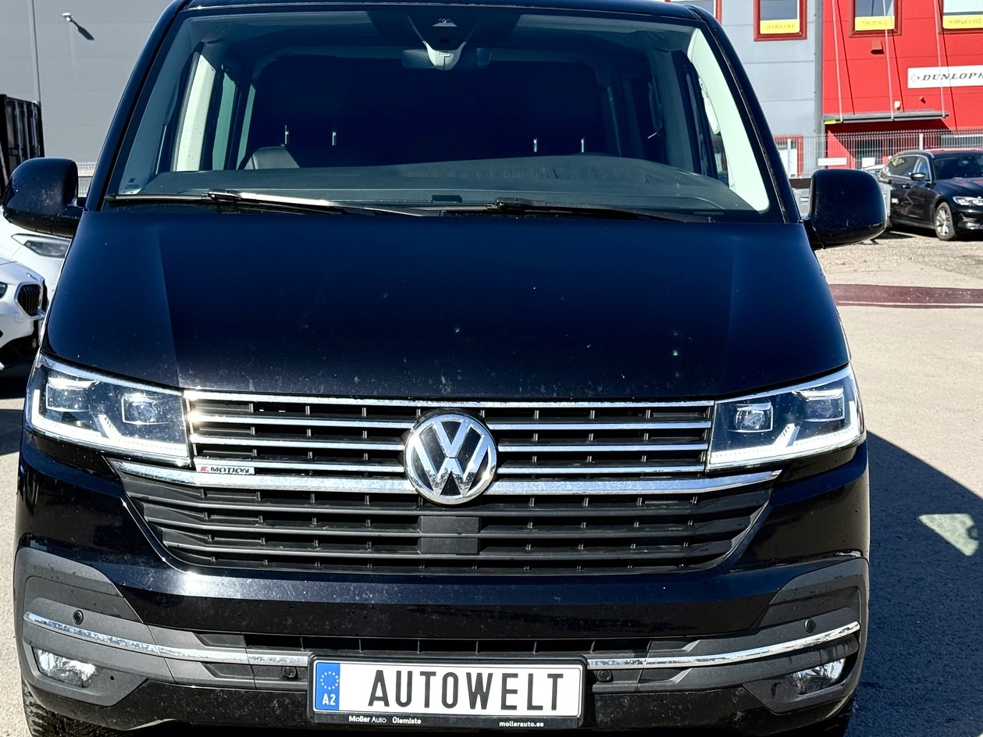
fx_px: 1732
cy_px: 376
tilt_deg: -6.7
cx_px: 436
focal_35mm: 61
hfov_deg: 31.7
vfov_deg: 24.0
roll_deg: +2.3
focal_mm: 6.76
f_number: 1.78
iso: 64
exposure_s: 1/3704
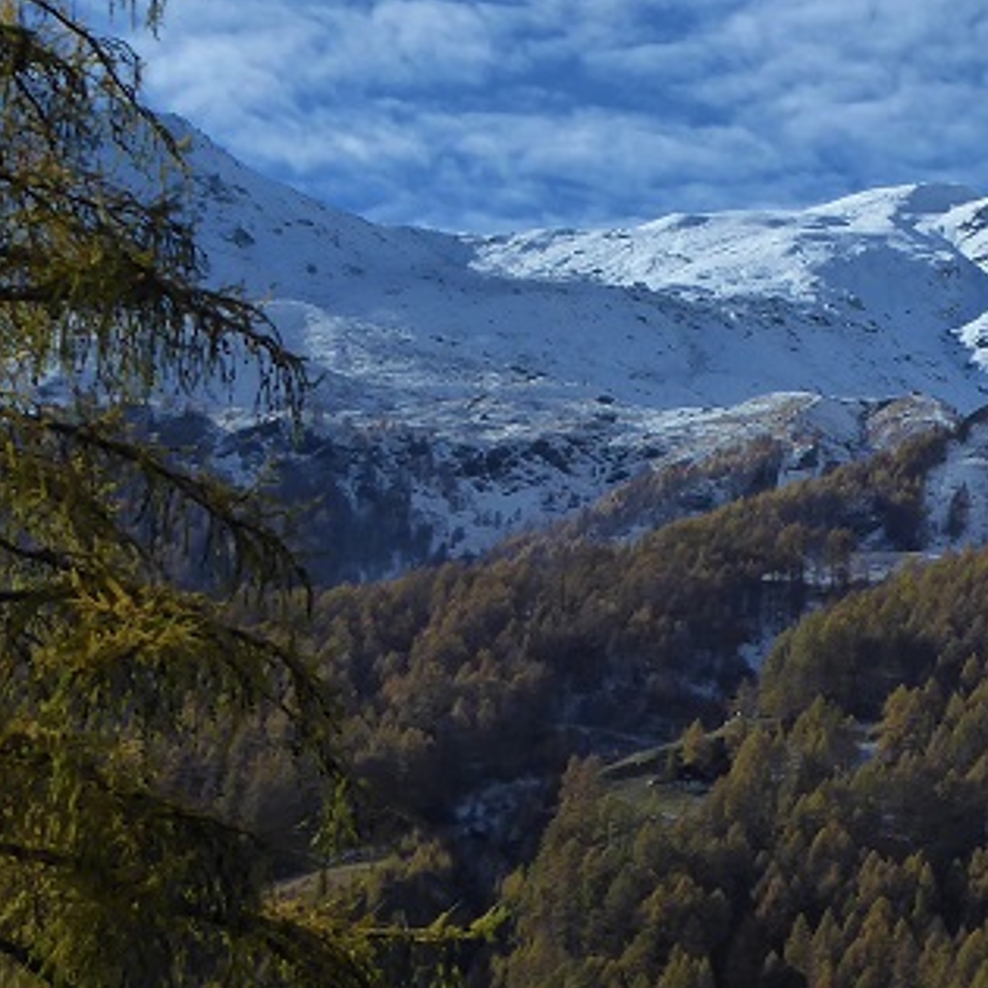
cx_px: 1195
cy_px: 133
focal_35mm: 134
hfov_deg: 12.7
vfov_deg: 12.9
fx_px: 4327
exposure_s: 1/1300
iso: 125
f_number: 4.1
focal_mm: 9
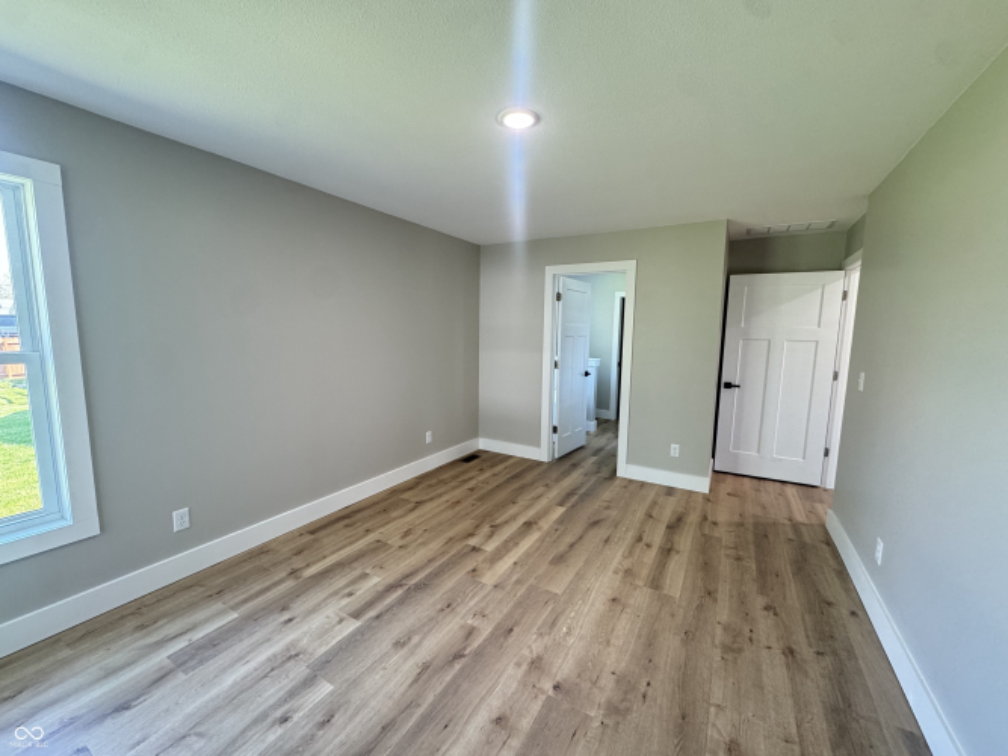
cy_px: 378
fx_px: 408
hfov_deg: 102.1
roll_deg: -1.1
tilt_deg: -5.8
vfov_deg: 85.7
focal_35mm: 14
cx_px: 504
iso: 200
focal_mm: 2.22
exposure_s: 1/60
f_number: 2.2
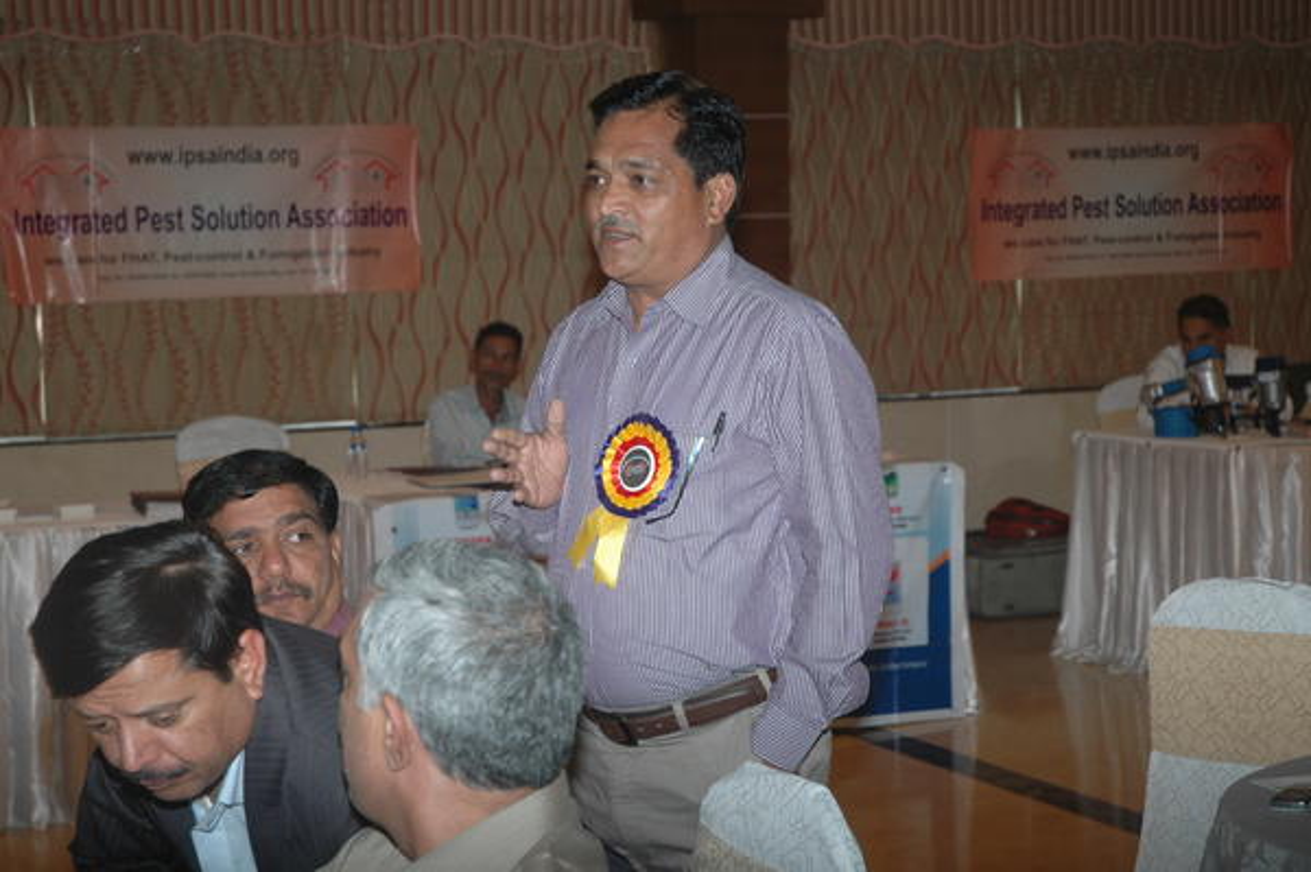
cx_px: 656
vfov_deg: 17.5
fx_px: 2838
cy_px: 436
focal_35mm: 78
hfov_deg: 26.0
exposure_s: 1/60
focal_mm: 52
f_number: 4.5
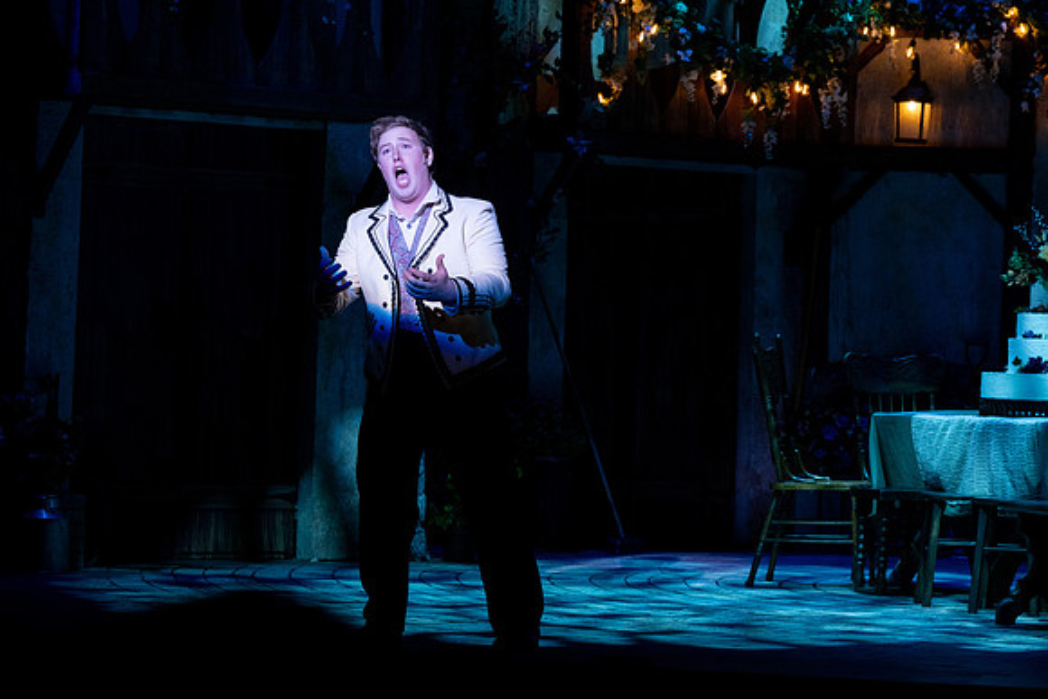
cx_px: 524
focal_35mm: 120
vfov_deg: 11.4
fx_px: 3494
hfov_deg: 17.1
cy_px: 350
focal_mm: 120
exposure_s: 1/160
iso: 1000
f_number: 5.6
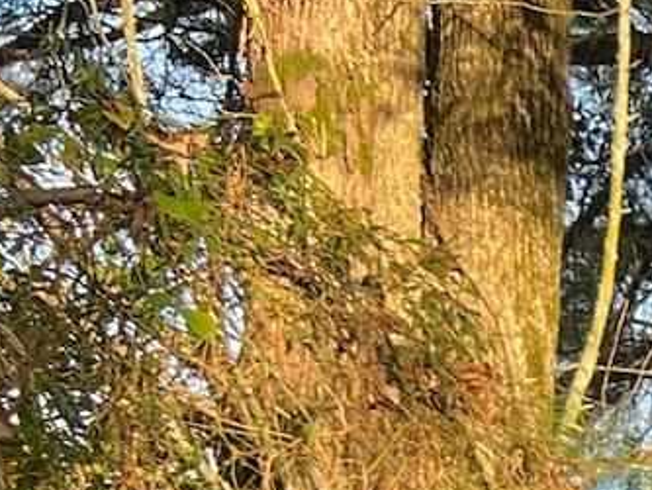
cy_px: 1209
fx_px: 3015
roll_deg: -0.7
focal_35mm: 160
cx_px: 1725
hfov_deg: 10.2
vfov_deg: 8.4
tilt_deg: +1.0
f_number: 1.5
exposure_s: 1/204
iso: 40
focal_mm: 5.7
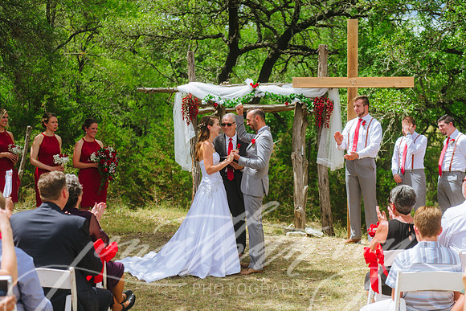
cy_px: 156
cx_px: 233
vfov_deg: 19.5
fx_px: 906
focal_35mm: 70
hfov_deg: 28.8
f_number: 2.8
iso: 160
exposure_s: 1/1600
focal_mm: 70
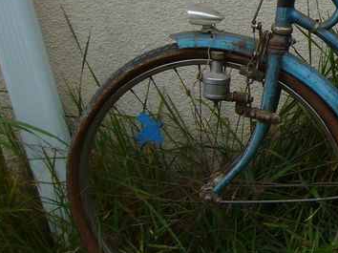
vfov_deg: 14.9
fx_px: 966
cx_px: 474
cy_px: 101
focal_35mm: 99
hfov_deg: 18.1
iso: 100
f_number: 2.8
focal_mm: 5.8
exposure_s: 1/320
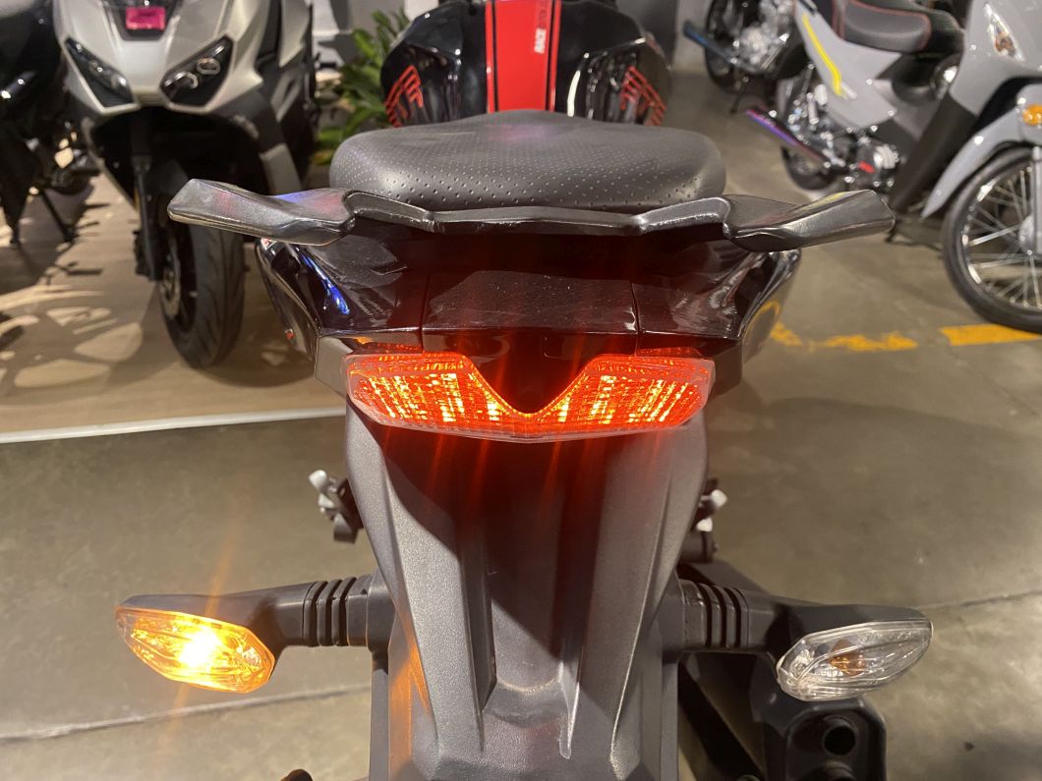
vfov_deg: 53.1
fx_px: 783
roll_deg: -2.1
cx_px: 521
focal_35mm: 26
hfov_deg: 67.3
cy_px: 390
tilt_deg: -31.7
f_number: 1.8
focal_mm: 4.25
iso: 400
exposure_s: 1/50
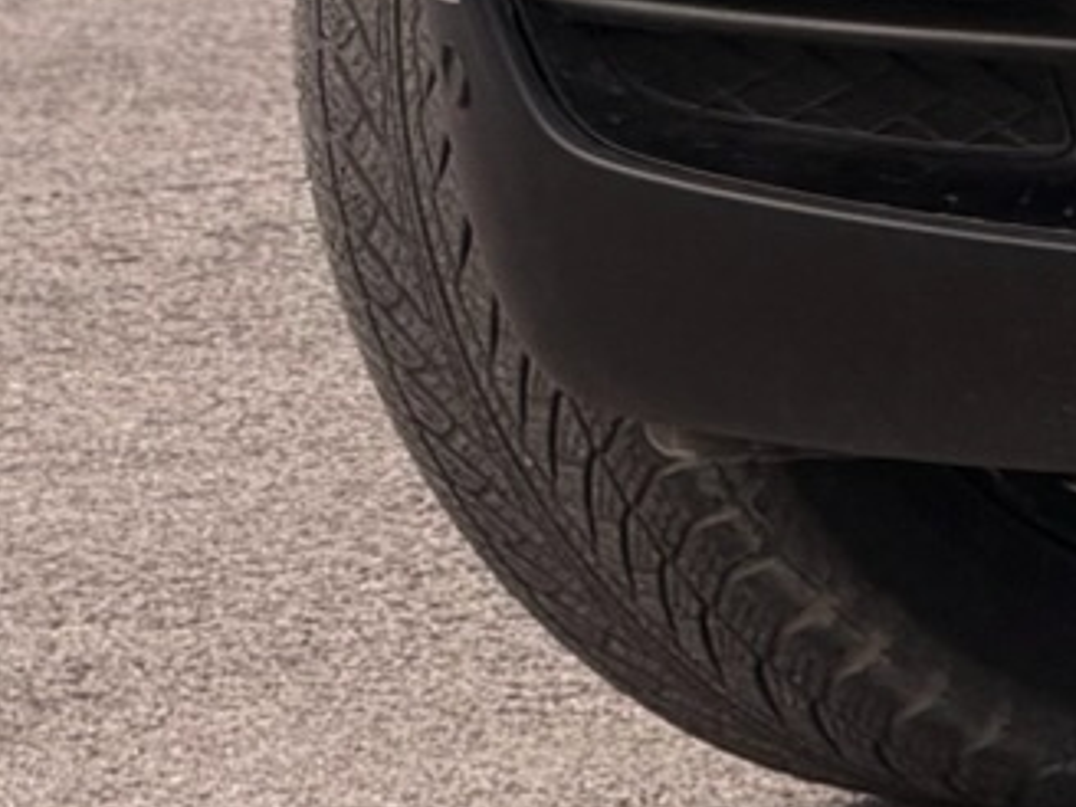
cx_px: 3346
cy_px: -1046
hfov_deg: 3.1
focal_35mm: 624
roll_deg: +3.5
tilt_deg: -4.7
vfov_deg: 2.4
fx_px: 19396
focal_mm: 16.89
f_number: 2.8
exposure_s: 1/164
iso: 50
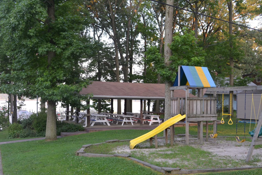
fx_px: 291
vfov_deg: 33.4
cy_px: 94
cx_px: 165
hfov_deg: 48.0
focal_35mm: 40
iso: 400
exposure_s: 1/100
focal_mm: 20
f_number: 5
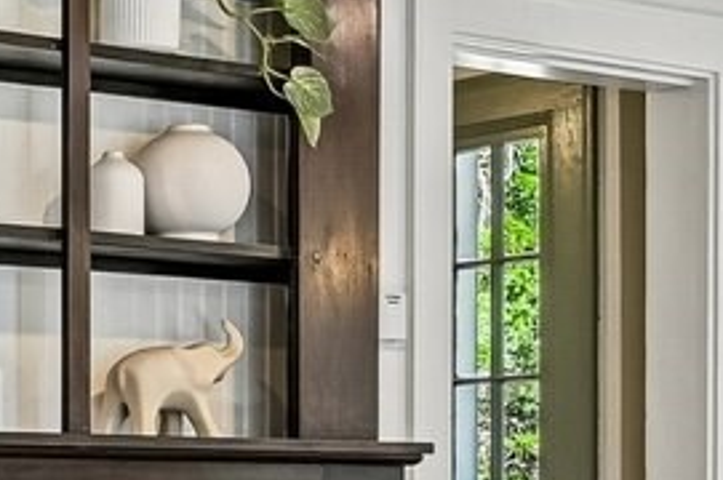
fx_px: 2427
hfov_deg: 15.7
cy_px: 516
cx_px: -320
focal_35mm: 121
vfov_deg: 11.2
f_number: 8
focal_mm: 16
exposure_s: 1/15
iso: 400
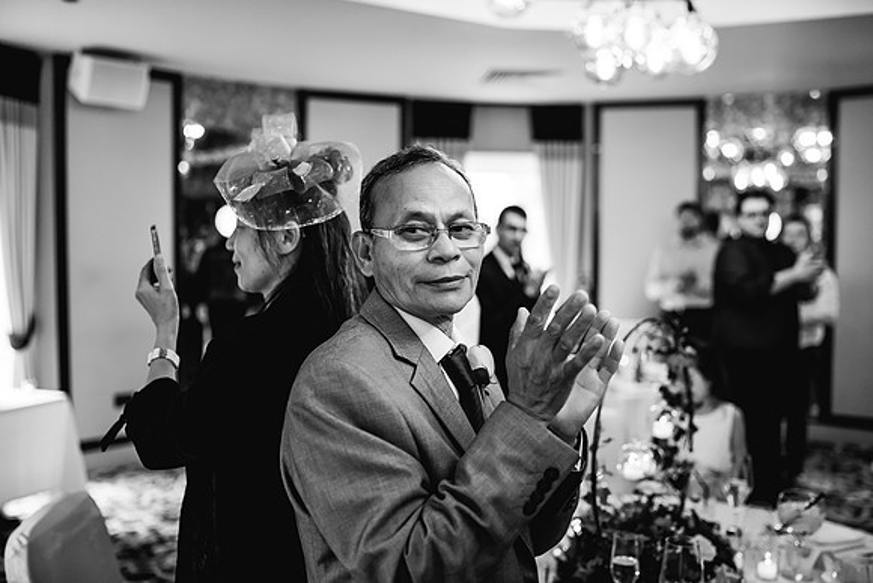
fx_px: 849
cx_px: 436
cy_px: 292
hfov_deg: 54.4
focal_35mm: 35
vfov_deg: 37.9
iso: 2000
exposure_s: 1/500
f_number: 2
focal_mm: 35
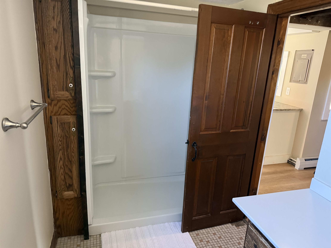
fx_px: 229
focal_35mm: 24
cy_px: 124
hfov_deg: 71.6
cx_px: 166
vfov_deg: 56.8
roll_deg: -3.4
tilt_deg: -14.8
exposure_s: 1/40
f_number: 1.78
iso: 800
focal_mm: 6.76
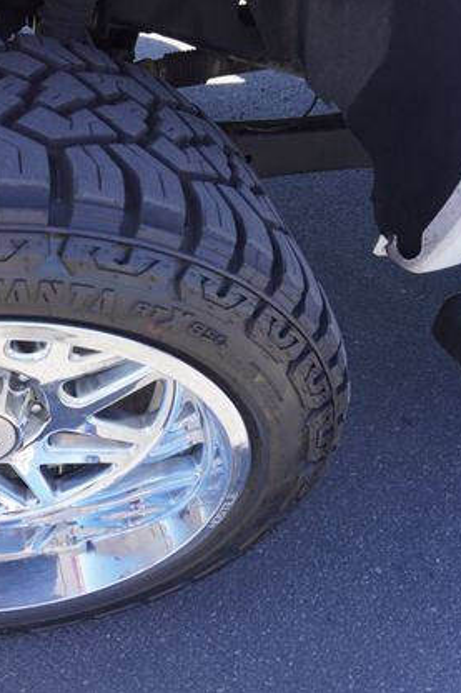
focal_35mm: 37
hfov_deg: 32.1
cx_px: -35
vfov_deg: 51.9
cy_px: 340
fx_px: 711
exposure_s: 1/80
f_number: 4.5
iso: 100
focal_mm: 16
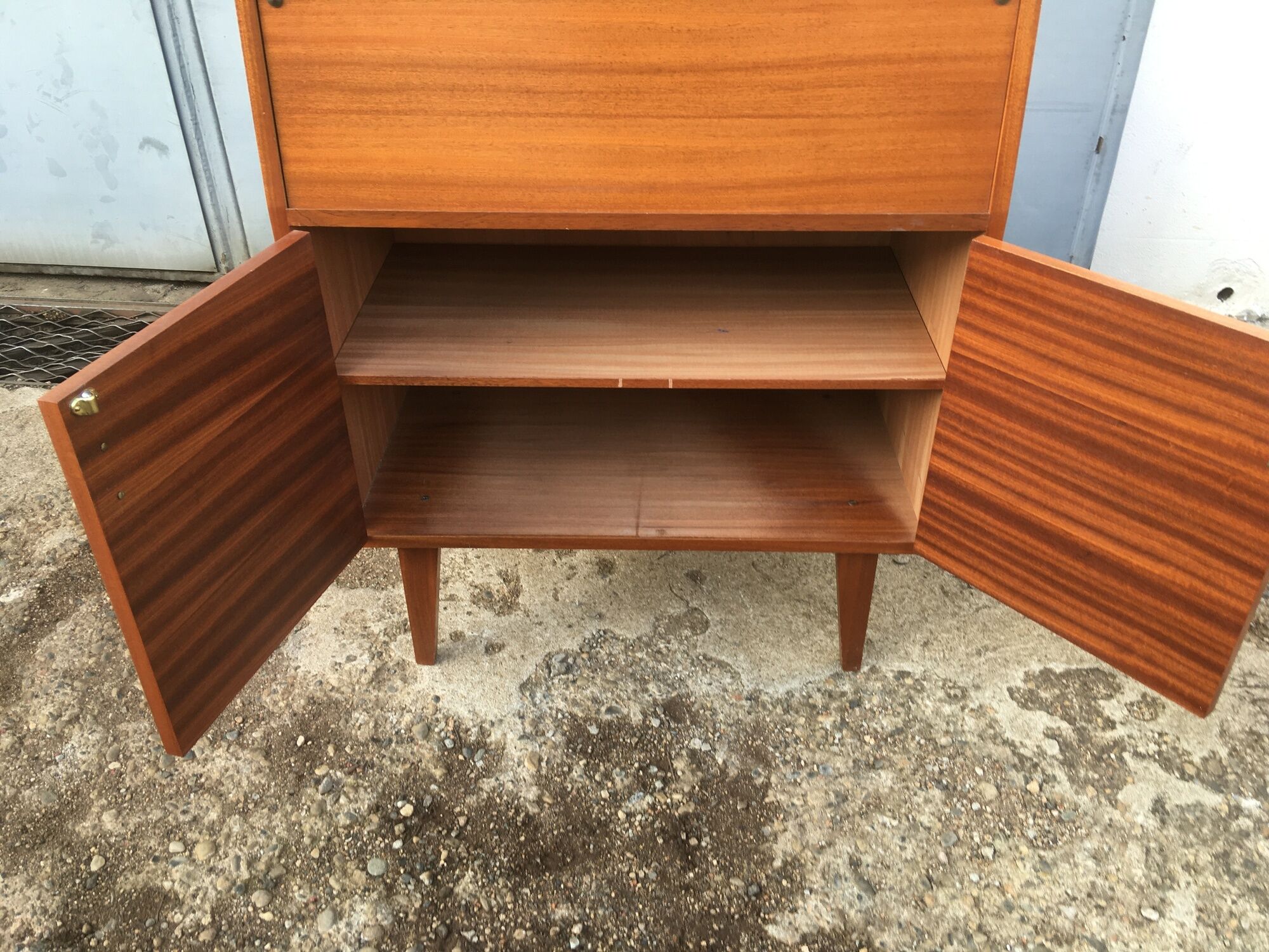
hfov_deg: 61.7
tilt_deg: -30.4
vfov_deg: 48.2
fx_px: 1063
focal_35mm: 29
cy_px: 476
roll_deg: -1.4
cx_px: 634
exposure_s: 1/50
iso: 25
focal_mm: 4.15
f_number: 2.2
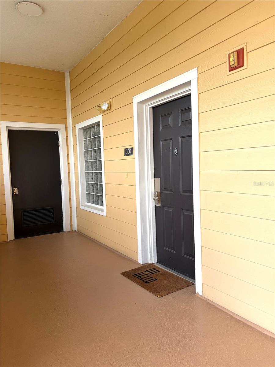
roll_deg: +1.6
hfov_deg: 53.1
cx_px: 138
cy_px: 184
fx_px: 275
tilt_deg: -2.9
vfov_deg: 67.3
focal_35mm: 26
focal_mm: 5.96
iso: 50
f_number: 1.6
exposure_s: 1/468
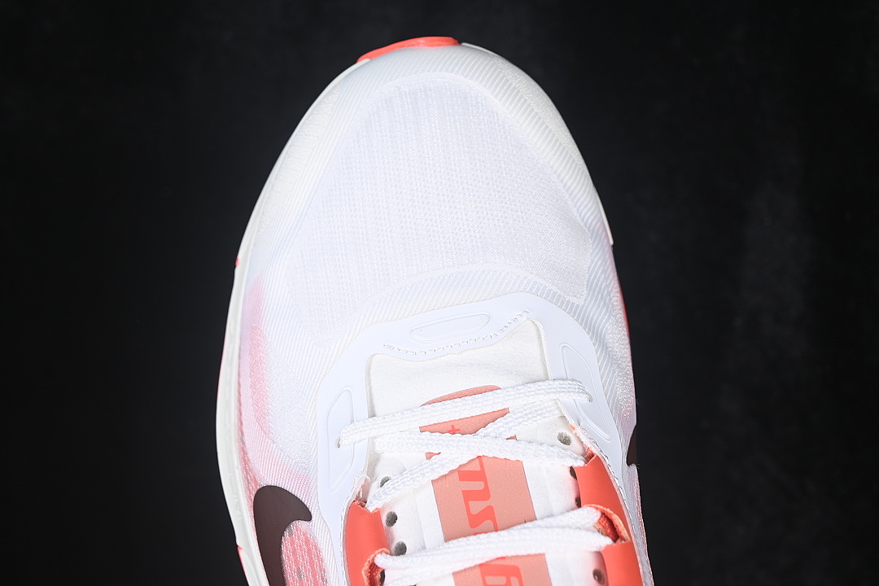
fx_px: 1831
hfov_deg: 27.0
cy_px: 293
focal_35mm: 75
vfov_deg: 18.2
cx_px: 440
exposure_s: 1/80
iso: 160
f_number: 7.1
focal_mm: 50
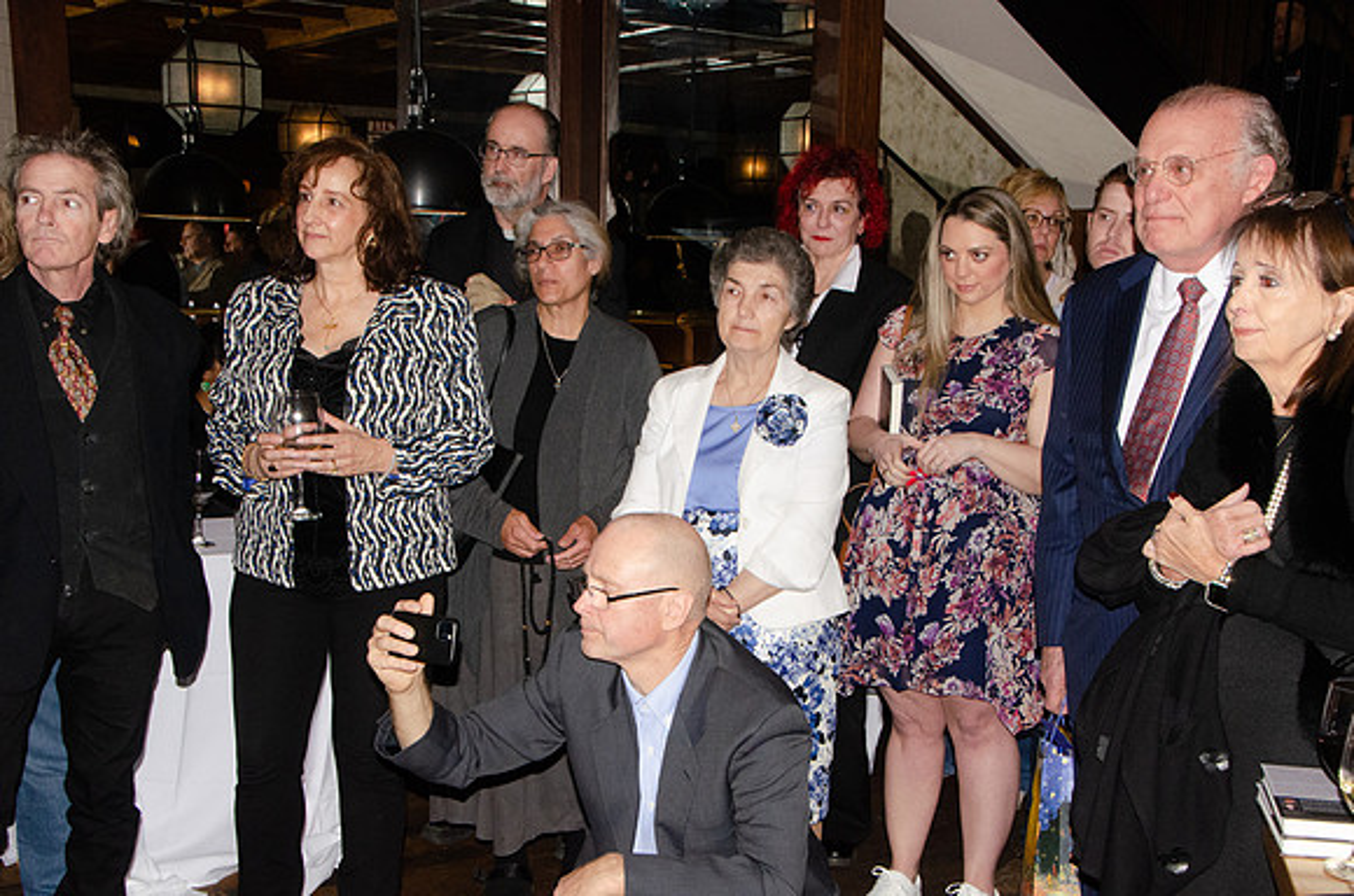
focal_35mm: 48
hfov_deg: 41.2
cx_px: 677
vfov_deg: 27.9
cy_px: 448
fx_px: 1801
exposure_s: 1/125
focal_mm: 32
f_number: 14
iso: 2500
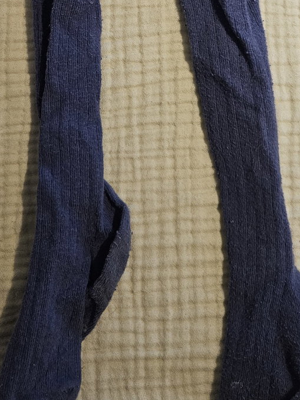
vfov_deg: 31.7
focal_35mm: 56
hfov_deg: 26.1
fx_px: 647
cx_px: 149
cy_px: 0
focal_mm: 5.4
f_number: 1.8
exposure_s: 1/100
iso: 640
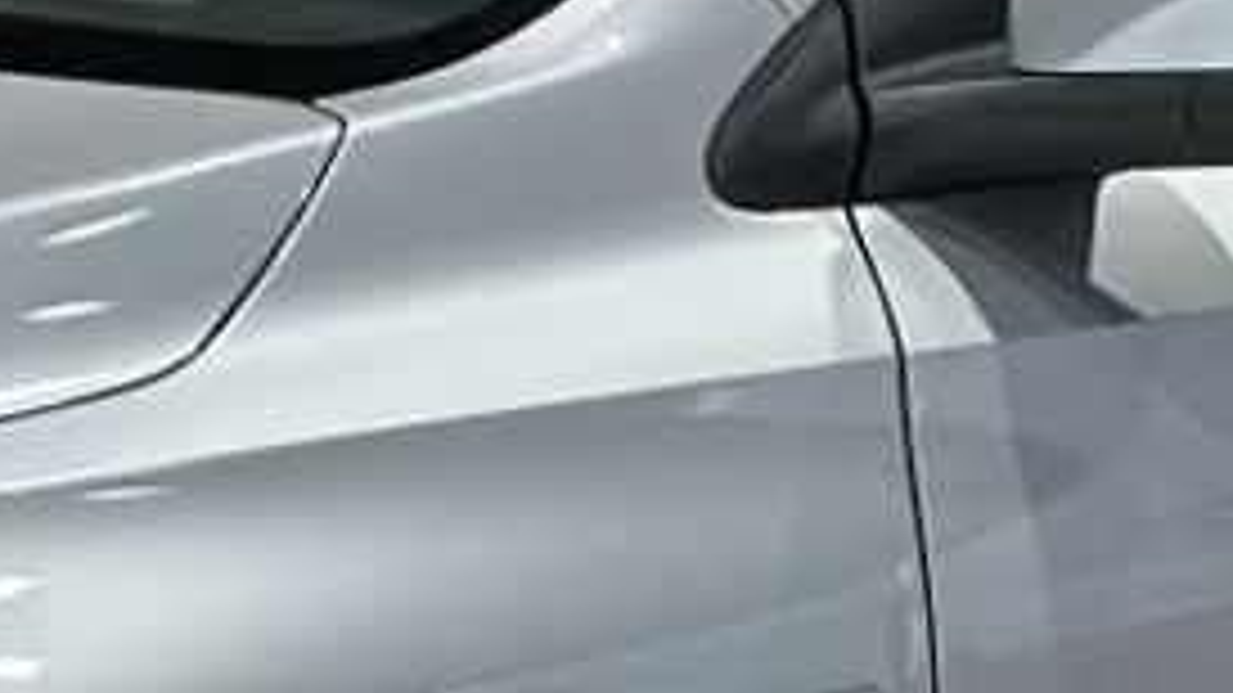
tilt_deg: -8.1
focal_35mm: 367
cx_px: 770
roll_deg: -1.1
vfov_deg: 3.3
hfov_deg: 5.9
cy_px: 698
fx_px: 11996
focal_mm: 6.86
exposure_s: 1/120
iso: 125
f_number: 1.78
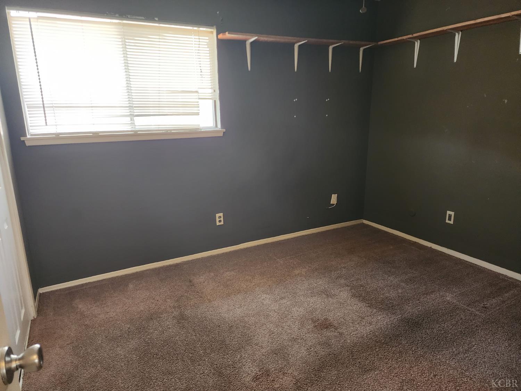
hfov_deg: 73.9
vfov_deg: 58.9
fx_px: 346
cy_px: 196
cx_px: 260
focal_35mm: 23
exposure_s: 1/60
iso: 640
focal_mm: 6.4
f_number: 1.8
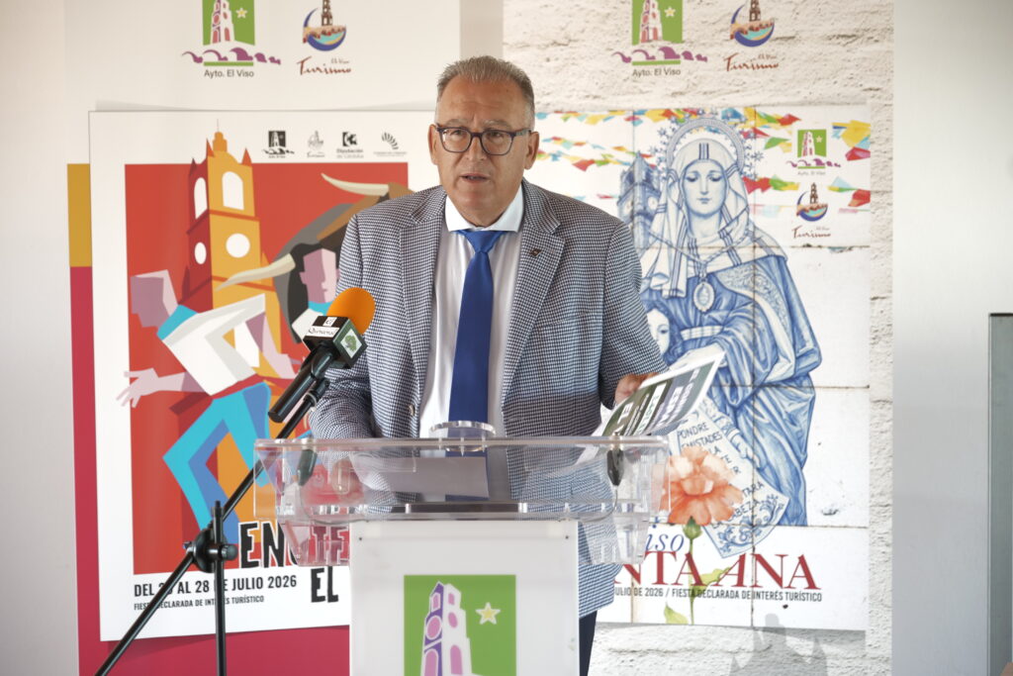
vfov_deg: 15.4
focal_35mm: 89
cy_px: 338
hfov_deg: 22.9
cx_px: 506
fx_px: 2505
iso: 500
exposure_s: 1/50
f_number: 4.5
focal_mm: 89
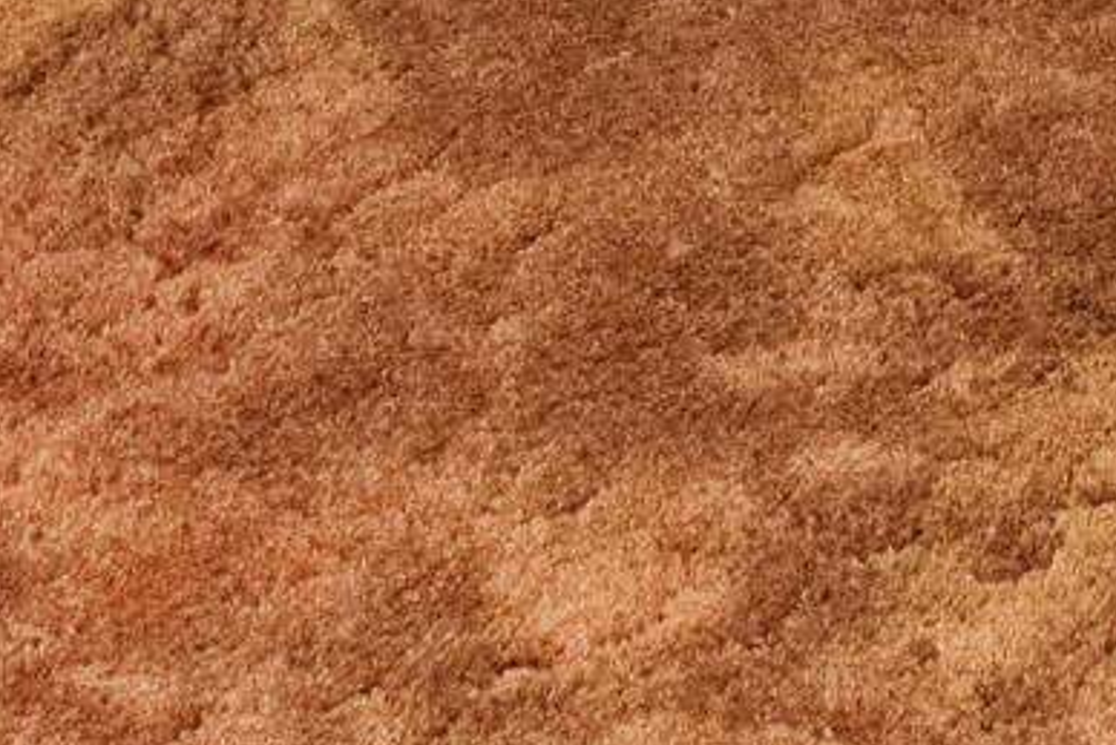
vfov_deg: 8.7
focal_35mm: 116
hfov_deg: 15.9
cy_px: -1798
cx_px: 1772
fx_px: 3597
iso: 2000
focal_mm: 10
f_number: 8
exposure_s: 1/60
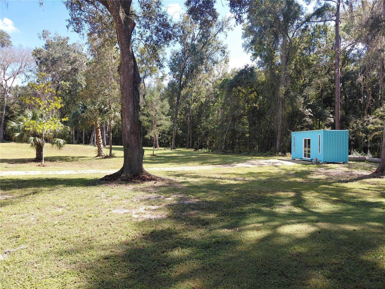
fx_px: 278
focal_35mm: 25
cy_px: 144
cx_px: 192
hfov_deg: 69.4
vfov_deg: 54.9
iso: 50
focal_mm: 4.69
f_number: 1.8
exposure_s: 1/755
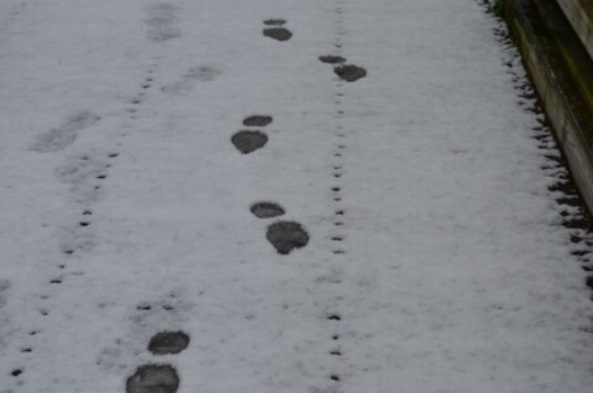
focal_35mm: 72
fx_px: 1183
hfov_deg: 28.1
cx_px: 296
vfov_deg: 18.8
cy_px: 196
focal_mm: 48
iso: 160
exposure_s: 1/250
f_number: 8
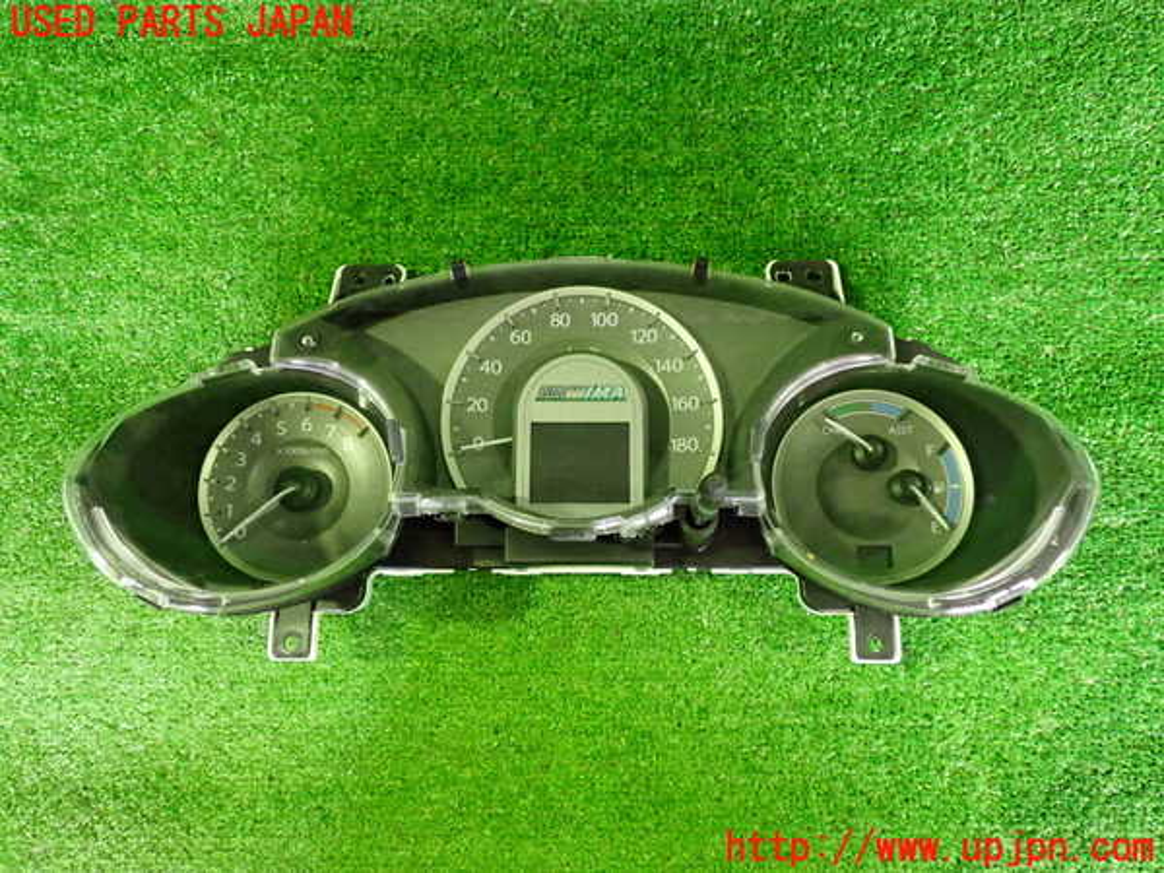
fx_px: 1009
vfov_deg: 46.8
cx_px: 582
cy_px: 436
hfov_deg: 60.0
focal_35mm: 30
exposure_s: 1/30
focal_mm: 5.4
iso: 800
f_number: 2.3
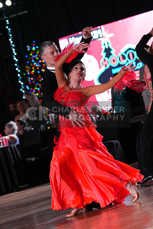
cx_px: 76
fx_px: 1096
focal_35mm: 172
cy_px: 114
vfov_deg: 11.9
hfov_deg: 8.0
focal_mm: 172
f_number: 5
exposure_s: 1/400
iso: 6400
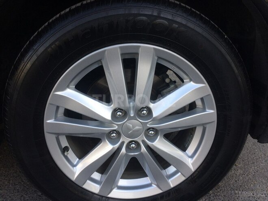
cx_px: 134
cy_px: 100
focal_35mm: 29
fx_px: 225
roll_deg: -7.9
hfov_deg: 61.7
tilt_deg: -18.2
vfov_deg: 48.2
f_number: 2.2
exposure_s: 1/255
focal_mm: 4.15
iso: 32
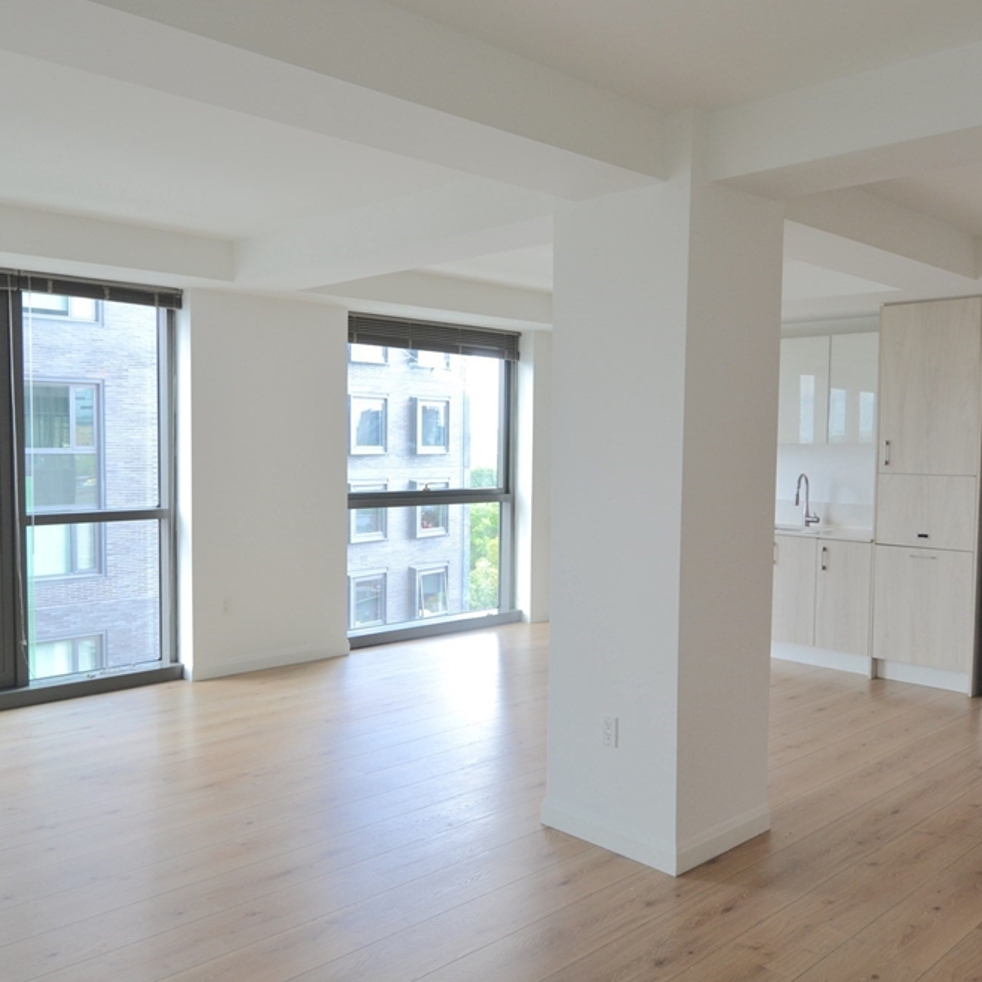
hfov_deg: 54.6
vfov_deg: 54.6
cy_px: 502
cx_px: 492
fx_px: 952
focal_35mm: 30
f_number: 5.6
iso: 250
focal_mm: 15
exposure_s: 1/60
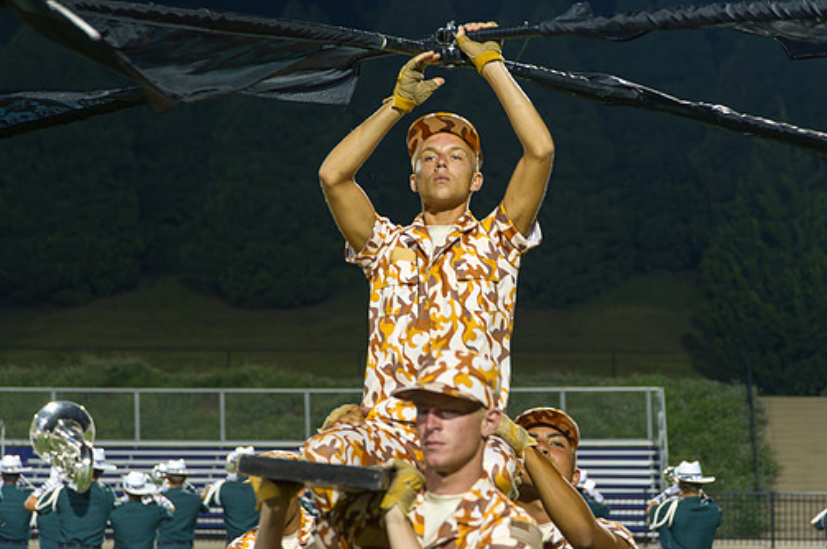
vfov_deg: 9.5
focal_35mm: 144
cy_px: 242
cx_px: 452
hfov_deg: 14.3
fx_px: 3304
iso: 4000
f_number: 5.6
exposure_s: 1/160
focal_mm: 120
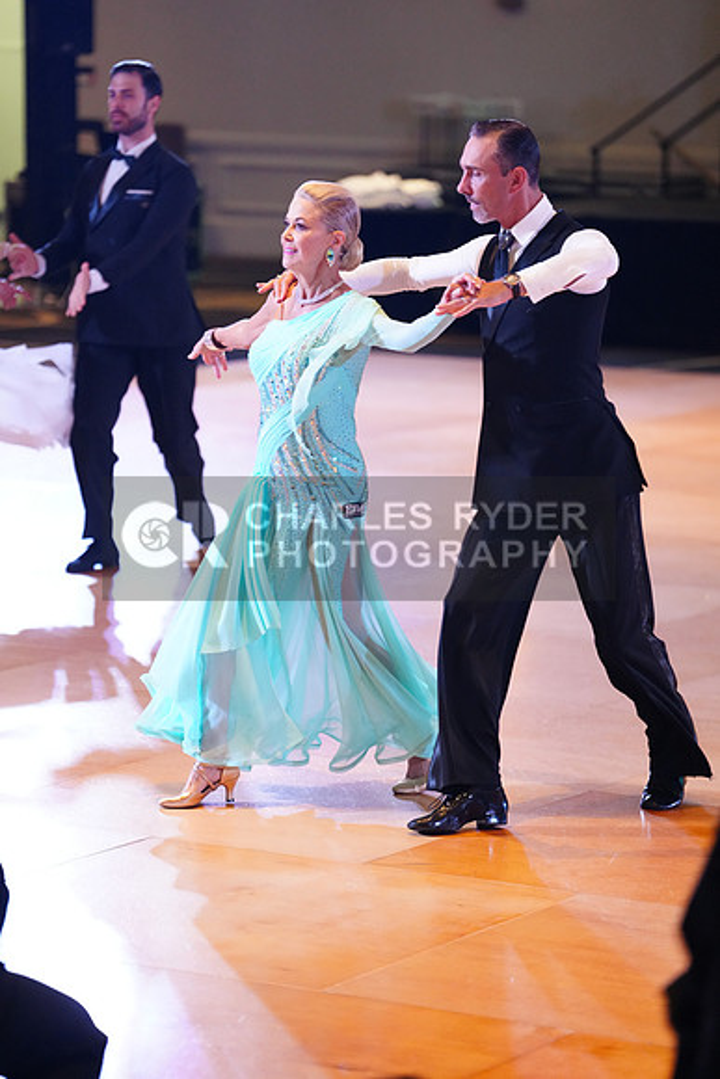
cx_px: 360
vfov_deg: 13.4
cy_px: 540
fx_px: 4587
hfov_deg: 9.0
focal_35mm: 153
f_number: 2.8
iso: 5000
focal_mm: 153
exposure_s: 1/400
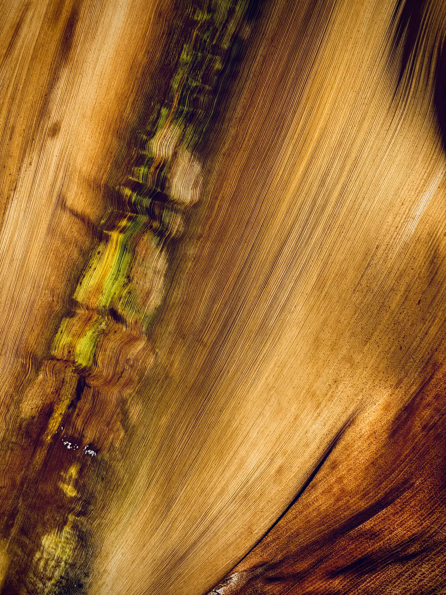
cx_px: 223
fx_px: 825
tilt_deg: -87.1
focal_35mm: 48
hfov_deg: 30.3
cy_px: 298
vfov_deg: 39.7
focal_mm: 6.76
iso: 64
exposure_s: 1/5376
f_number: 1.78
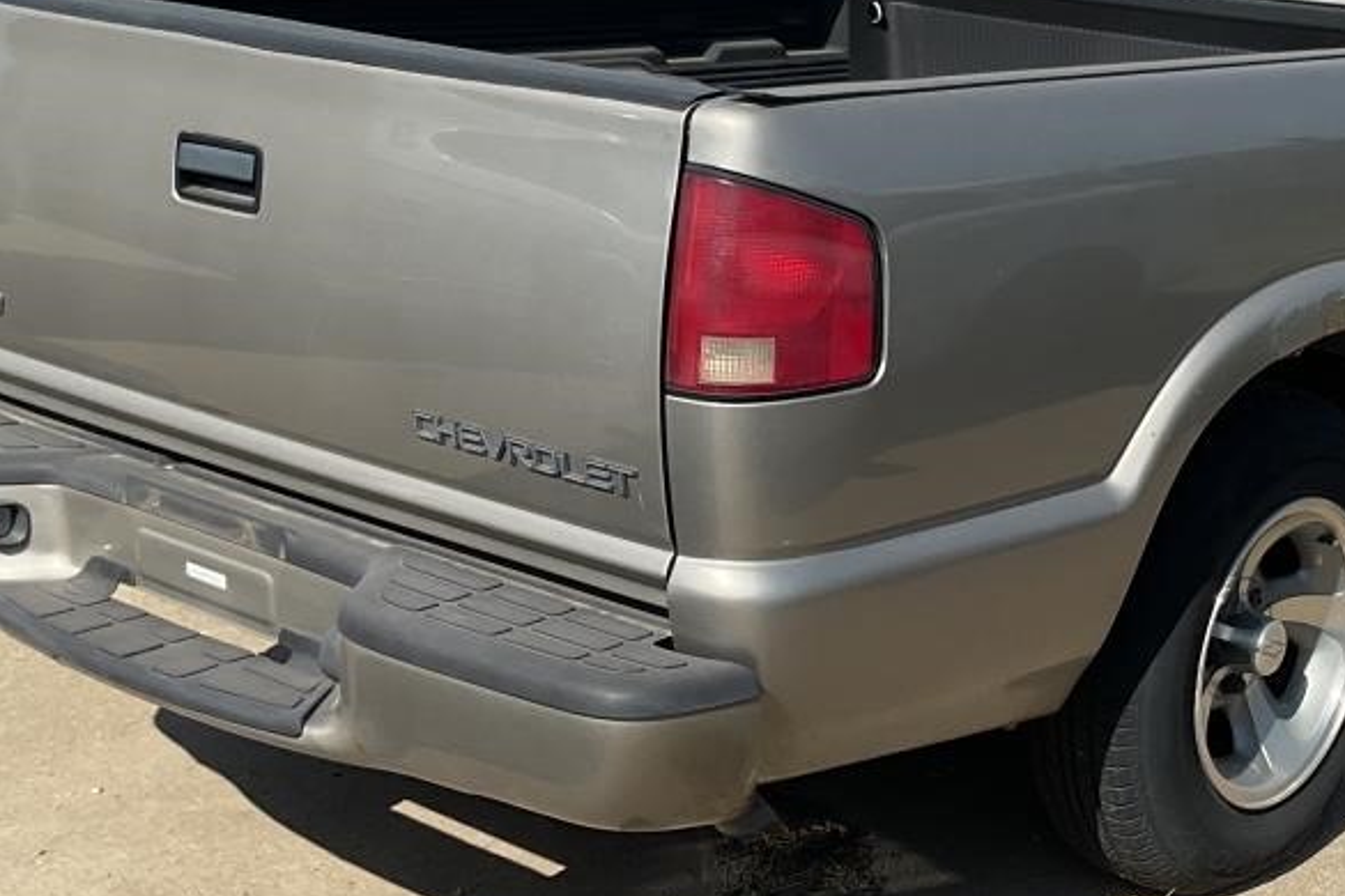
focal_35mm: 66
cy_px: 335
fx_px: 2466
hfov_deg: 29.8
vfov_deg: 20.6
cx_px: 1065
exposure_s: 1/1786
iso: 16
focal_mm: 3
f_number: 1.8
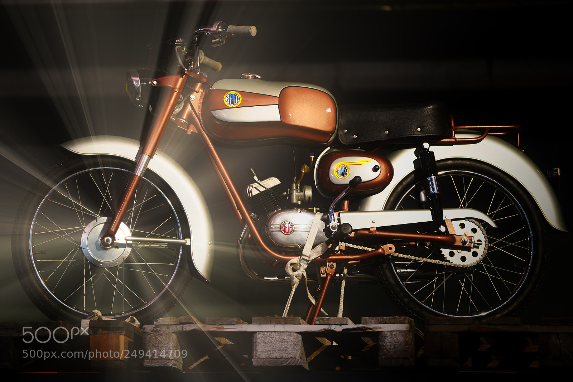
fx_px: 2292
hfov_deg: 14.2
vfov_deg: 9.5
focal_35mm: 144
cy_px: 191
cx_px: 286
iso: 2500
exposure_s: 1/160
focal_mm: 144
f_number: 2.8
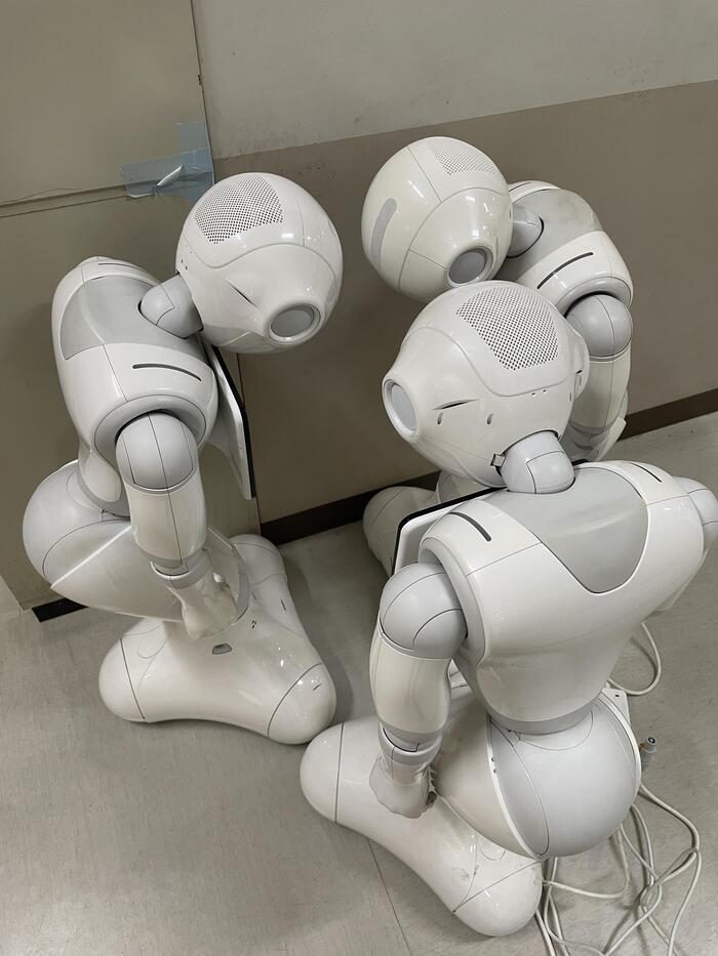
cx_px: 359
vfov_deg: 67.3
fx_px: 719
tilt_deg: -50.4
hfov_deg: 53.1
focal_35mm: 26
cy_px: 478
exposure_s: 1/60
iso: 125
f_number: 1.6
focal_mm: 4.2
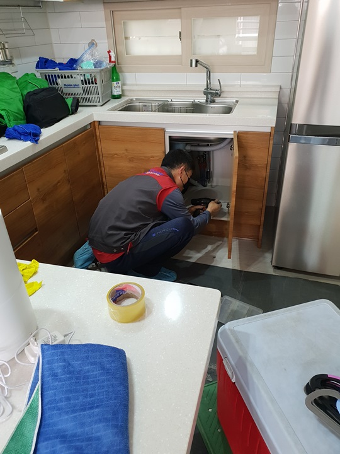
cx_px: 170
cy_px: 227
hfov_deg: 53.1
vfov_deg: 67.3
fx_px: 340
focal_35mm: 26
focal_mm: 4.3
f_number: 2.4
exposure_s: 1/60
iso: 320
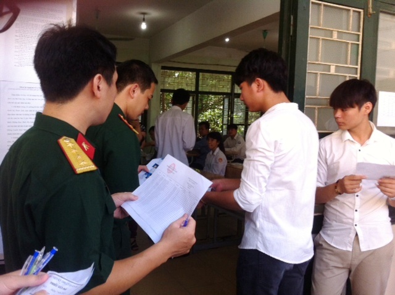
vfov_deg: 40.6
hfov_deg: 52.7
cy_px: 148
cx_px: 198
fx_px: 399
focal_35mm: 35
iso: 125
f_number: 2.8
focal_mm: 3.85
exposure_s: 1/120
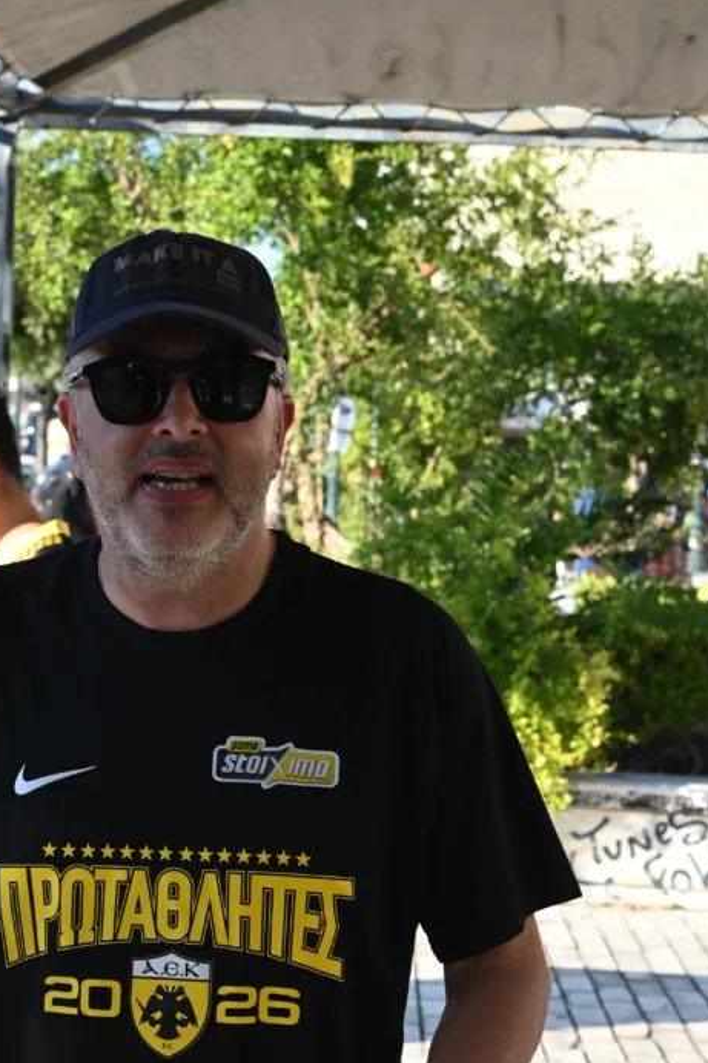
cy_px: 748
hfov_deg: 19.1
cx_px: 207
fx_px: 2095
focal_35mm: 71
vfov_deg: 28.2
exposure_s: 1/320
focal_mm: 48
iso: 500
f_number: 9
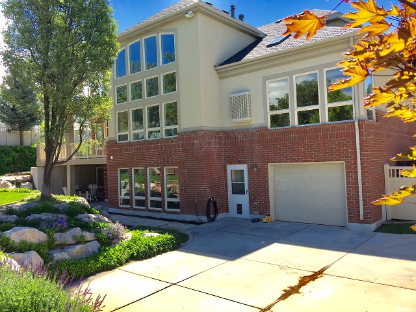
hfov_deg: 61.7
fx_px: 349
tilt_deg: +1.5
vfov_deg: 48.2
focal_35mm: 29
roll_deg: +1.9
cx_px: 208
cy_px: 156
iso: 32
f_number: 2.2
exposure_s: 1/860
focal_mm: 4.15
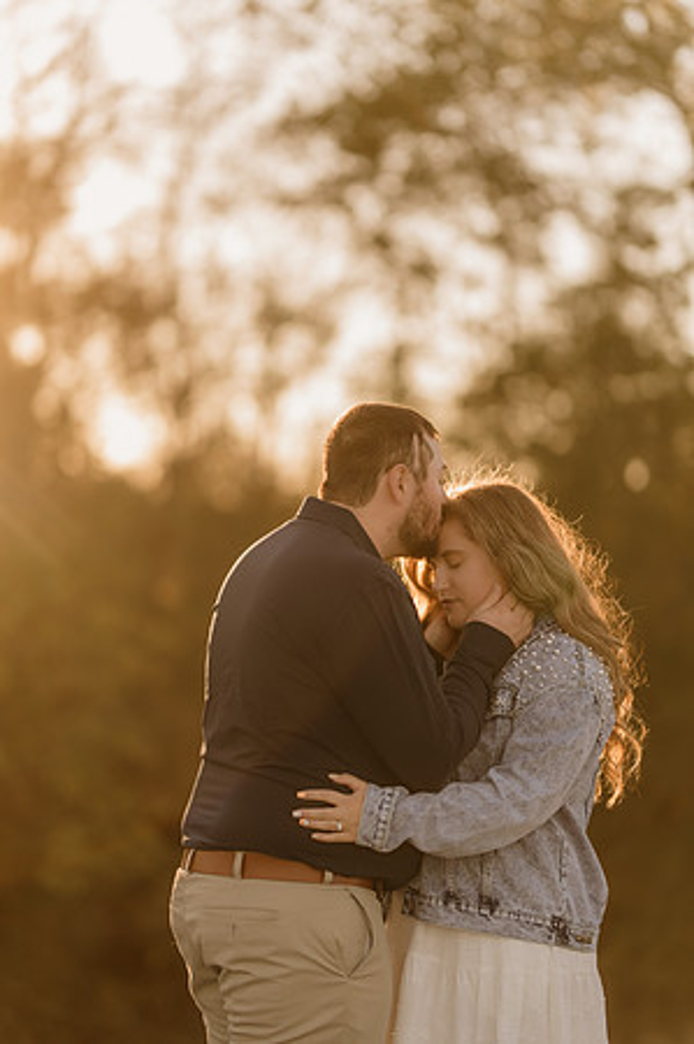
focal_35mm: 85
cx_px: 347
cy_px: 522
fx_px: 2463
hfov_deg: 16.0
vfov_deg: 23.9
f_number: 1.4
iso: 50
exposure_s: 1/1000
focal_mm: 85
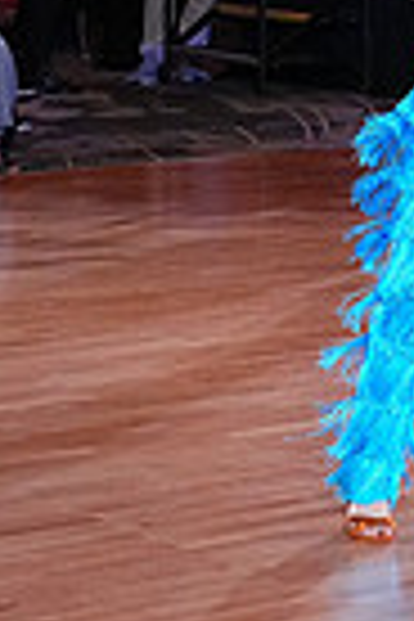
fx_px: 3053
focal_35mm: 177
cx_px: 1264
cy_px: -29
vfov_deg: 11.5
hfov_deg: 6.9
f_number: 5.6
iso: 5000
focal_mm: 42
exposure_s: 1/400
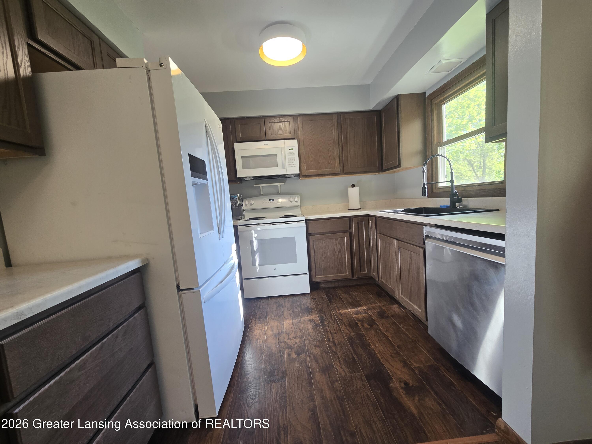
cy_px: 222
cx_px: 296
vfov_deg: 89.9
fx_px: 222
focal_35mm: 13
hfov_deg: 106.2
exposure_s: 1/60
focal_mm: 2.2
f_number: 2.2
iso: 100
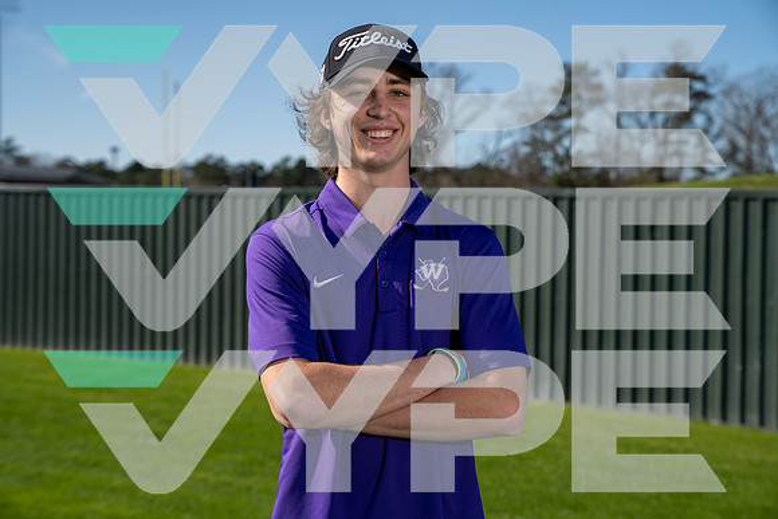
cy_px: 260
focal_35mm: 70
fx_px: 1513
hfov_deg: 28.8
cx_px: 389
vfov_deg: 19.5
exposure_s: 1/640
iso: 100
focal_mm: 70
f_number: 5
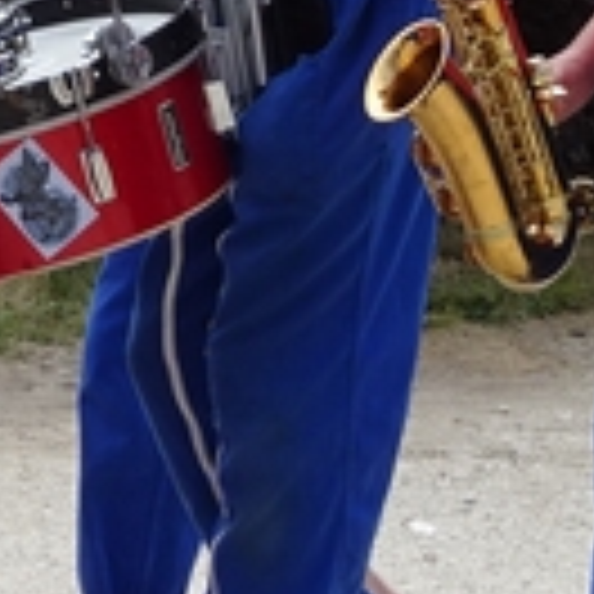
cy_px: 76
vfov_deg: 7.5
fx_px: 4504
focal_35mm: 232
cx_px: -403
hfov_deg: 7.4
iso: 100
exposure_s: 1/640
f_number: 4.5
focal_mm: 8.84
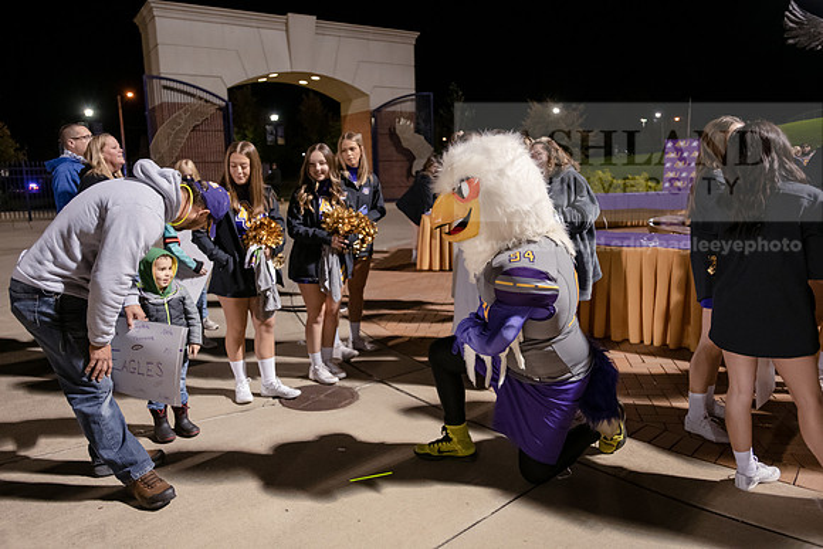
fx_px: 595
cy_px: 274
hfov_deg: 69.4
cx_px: 412
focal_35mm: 26
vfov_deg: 49.6
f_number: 3.5
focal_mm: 26
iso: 4000
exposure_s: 1/100
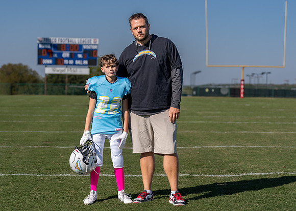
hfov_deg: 21.5
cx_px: 135
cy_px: 102
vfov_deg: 15.5
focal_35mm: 93
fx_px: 778
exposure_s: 1/2500
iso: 100
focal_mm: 70
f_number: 2.8
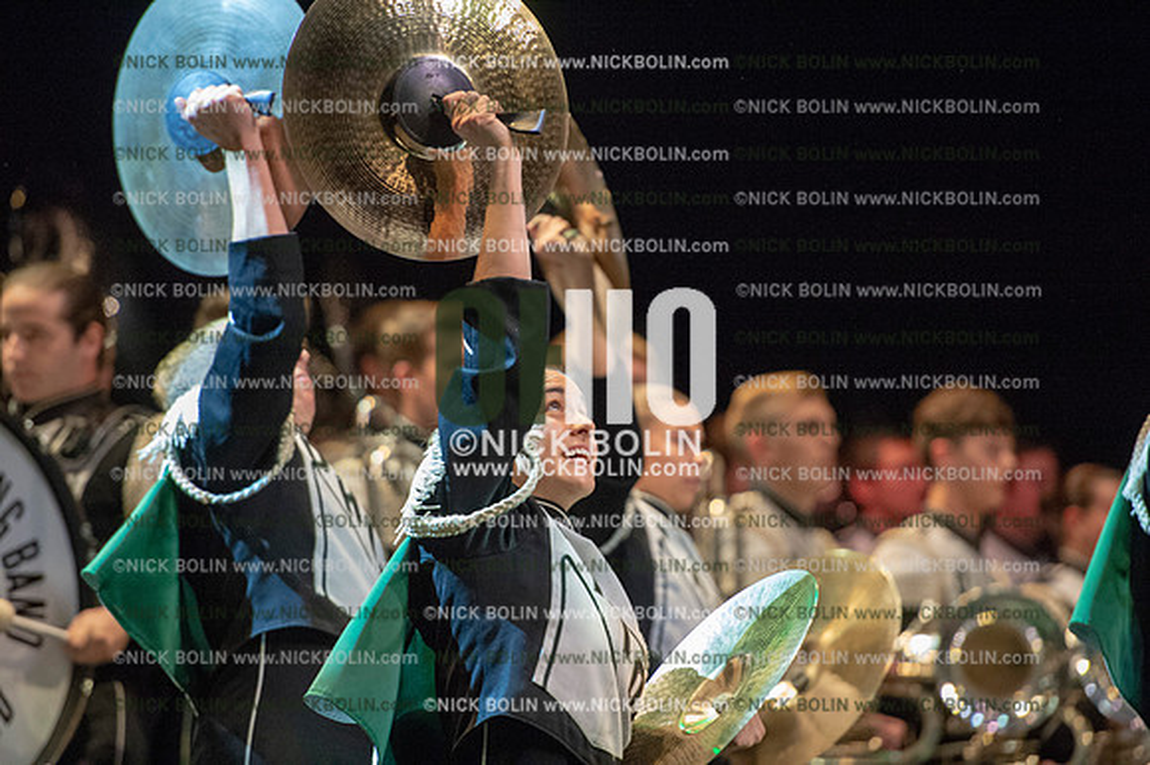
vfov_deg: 6.9
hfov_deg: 10.3
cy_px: 382
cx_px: 575
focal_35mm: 200
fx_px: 6385
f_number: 2.8
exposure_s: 1/2000
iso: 8000
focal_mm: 200
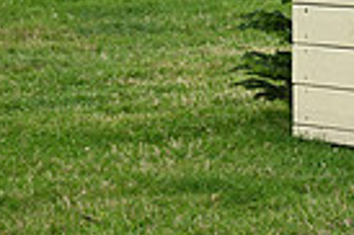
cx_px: 716
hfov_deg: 6.4
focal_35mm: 313
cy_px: -164
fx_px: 3074
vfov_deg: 4.3
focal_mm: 74
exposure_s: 1/800
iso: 560
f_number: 5
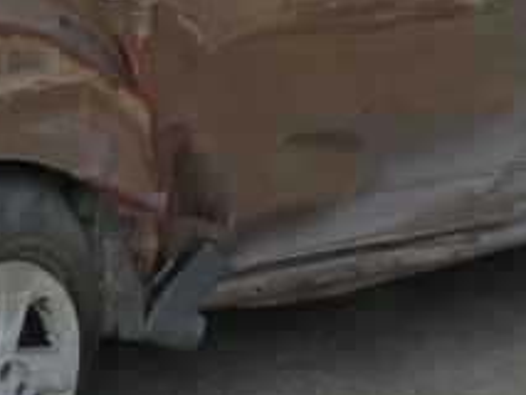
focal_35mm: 94
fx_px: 1429
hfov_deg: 20.7
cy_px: 104
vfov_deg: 15.7
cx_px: 119
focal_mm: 4.5
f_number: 5
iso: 125
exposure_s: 1/250
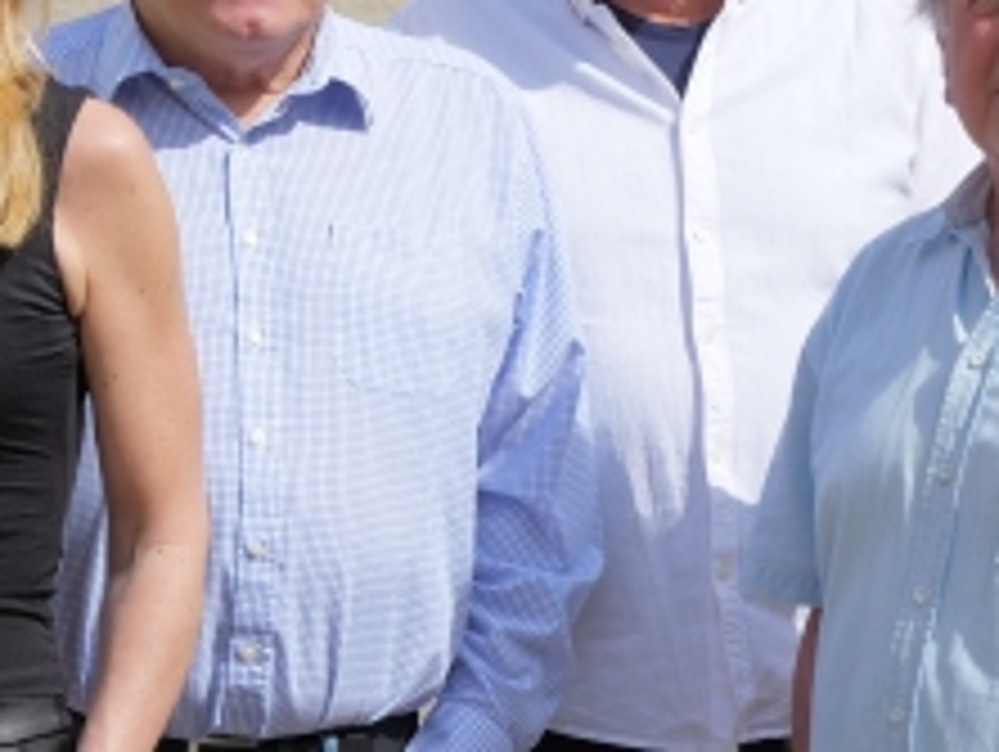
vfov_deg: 8.3
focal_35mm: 180
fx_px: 5200
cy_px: 401
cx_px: -464
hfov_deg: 10.6
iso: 200
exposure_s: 1/2000
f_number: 3.5
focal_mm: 25
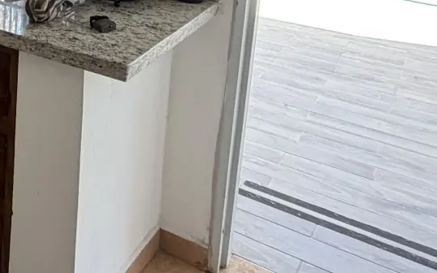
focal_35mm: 53
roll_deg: +0.9
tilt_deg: -9.2
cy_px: -97
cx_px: -189
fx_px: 631
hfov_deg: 28.1
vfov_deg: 21.6
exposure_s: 1/121
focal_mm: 2.22
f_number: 2.2
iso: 250
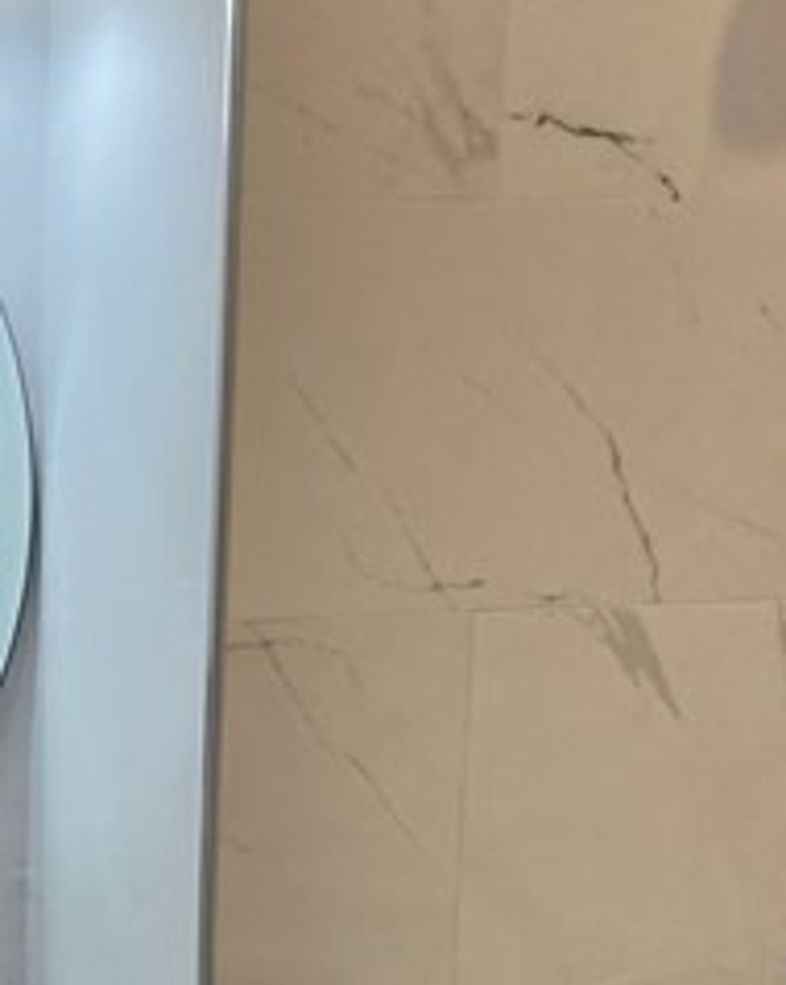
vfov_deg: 22.6
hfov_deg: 17.8
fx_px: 2387
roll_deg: +0.5
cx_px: -165
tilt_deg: -13.3
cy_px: 919
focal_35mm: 82
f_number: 1.5
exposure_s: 1/153
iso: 64
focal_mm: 5.7
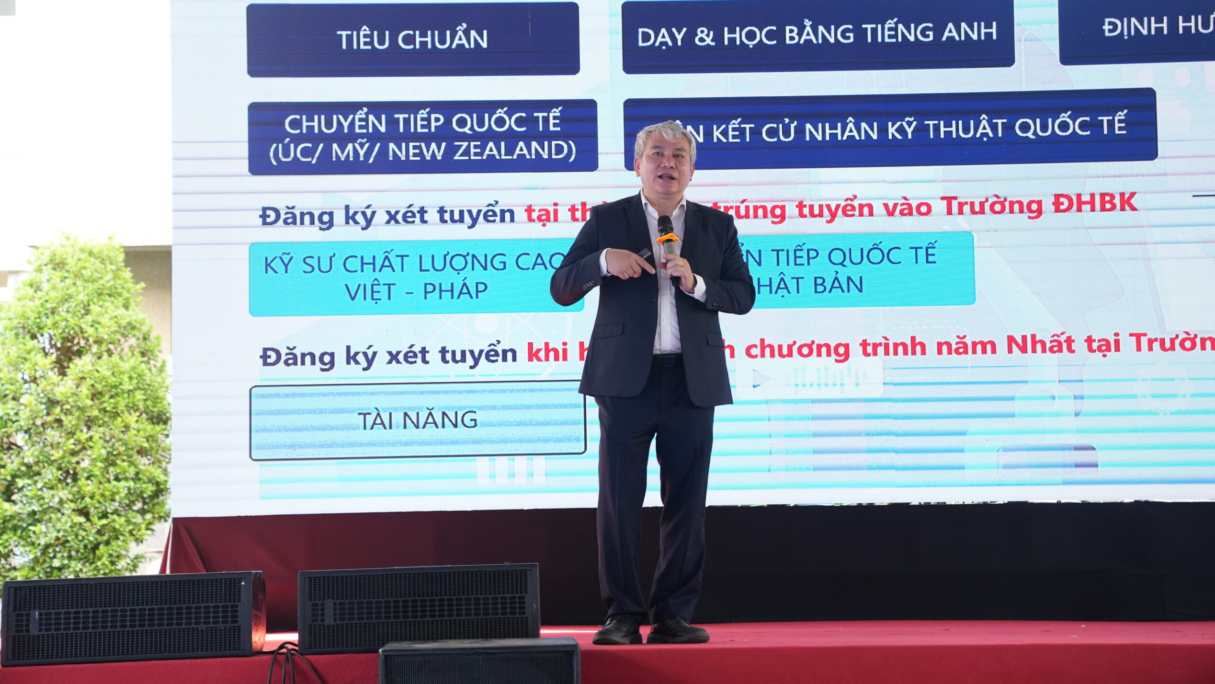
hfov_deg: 28.6
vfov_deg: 16.3
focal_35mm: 74
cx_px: 612
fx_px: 2384
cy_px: 293
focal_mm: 70
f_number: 3.5
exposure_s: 1/500
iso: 1600
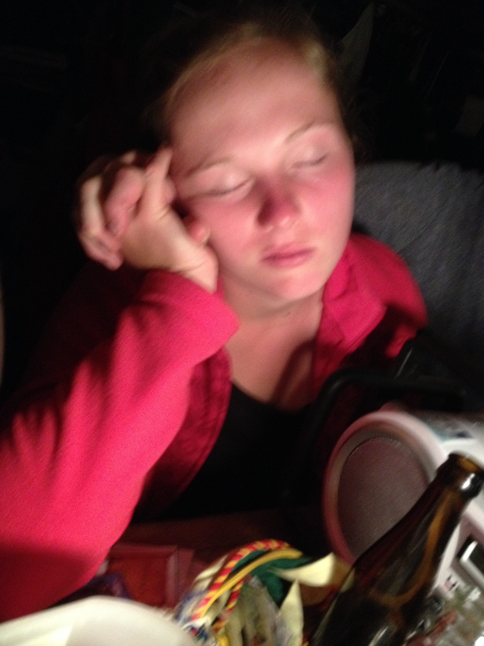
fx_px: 652
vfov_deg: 52.6
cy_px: 323
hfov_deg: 40.7
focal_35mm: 35
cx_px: 242
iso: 400
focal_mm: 4.28
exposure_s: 1/15
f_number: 2.4
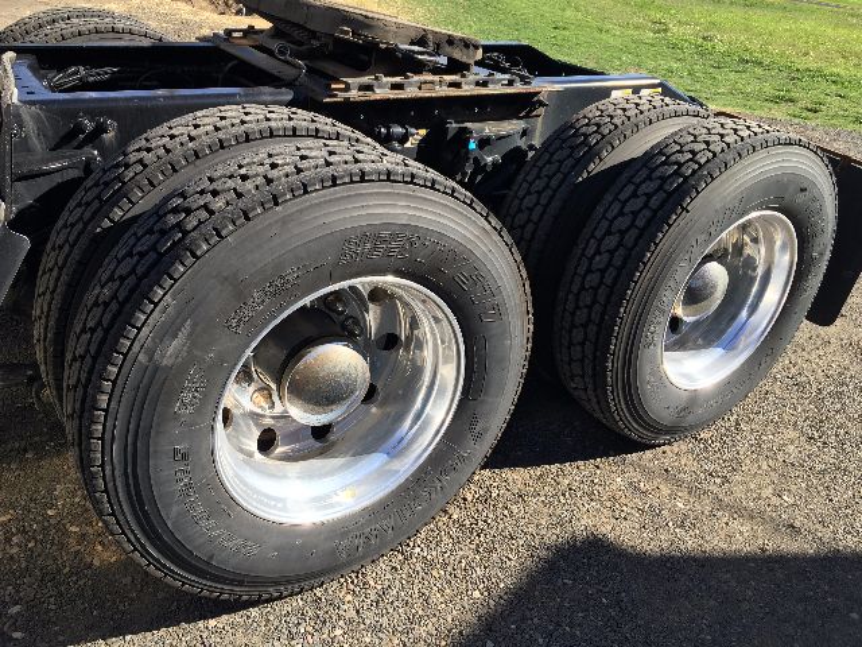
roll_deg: -6.9
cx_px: 431
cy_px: 324
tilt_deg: -28.5
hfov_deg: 61.7
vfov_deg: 48.2
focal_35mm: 29
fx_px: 722
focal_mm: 4.15
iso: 25
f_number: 2.2
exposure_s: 1/545
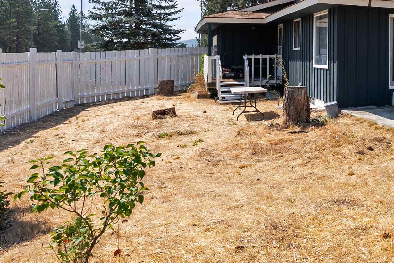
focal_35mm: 40
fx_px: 438
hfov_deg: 37.4
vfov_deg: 32.6
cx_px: 467
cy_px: 55
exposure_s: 1/320
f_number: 8
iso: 400
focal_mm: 16
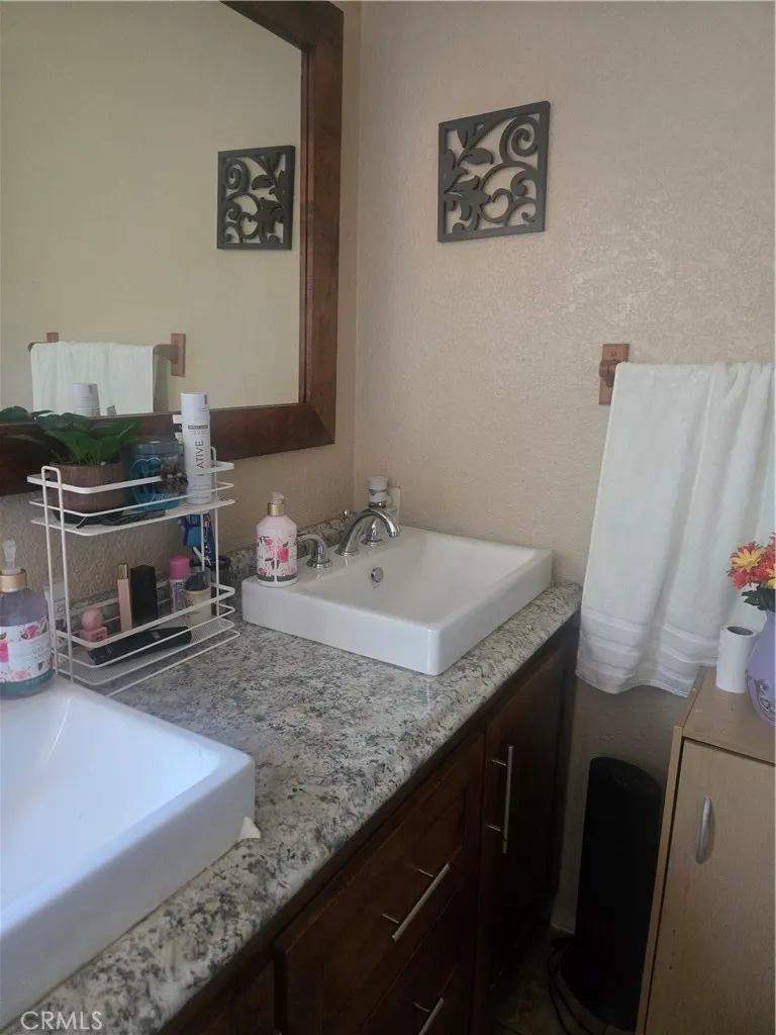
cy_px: 518
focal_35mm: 23
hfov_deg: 58.9
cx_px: 388
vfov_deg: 73.9
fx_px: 687
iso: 800
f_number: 1.8
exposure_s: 1/60
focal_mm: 5.4
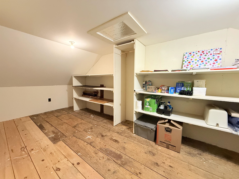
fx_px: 97
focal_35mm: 14
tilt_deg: -5.0
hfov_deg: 102.1
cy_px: 90
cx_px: 120
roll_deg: -0.5
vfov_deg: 85.7
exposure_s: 1/60
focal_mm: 2.22
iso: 500
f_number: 2.2
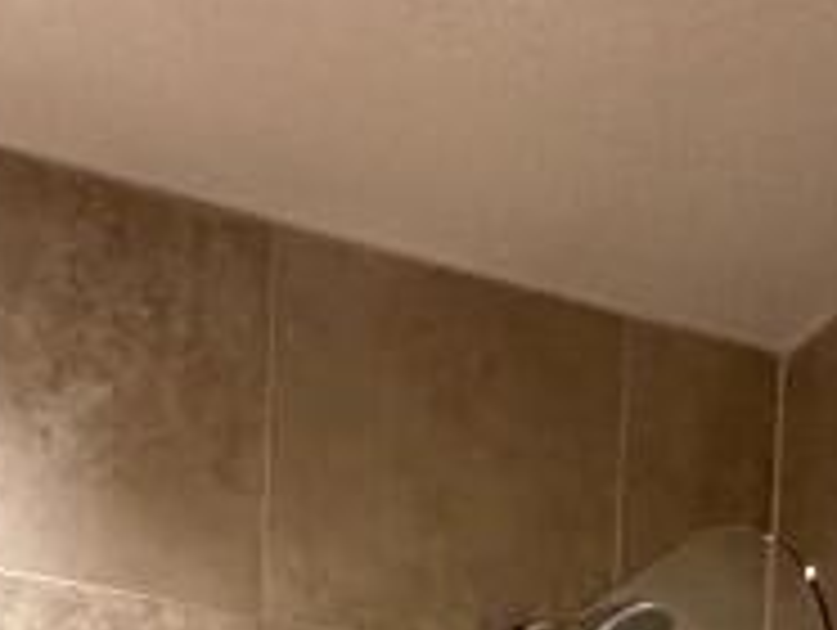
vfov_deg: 12.6
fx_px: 1864
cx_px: -140
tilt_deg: -5.3
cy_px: 1683
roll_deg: -0.8
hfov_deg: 23.4
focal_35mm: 77
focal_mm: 2.22
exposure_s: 1/50
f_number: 2.2
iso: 250
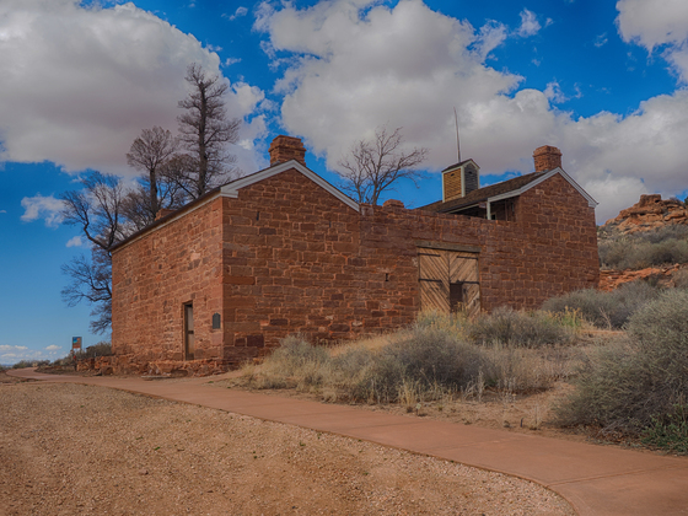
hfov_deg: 56.8
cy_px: 258
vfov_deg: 44.2
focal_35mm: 32
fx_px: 636
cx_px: 344
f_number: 8
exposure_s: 1/400
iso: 200
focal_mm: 16
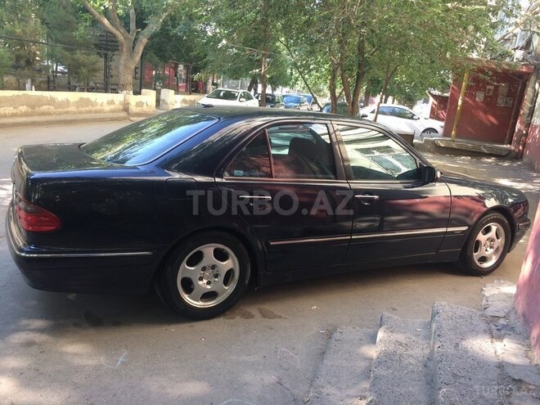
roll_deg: -6.5
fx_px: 452
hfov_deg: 61.7
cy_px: 202
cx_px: 270
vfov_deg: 48.2
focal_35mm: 29
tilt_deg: -15.2
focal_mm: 4.15
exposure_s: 1/100
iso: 40
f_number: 2.2
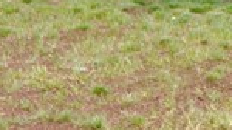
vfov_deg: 4.3
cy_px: -221
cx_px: 393
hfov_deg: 7.7
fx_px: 1678
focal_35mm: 273
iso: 200
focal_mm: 24
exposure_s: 1/200
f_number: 7.1
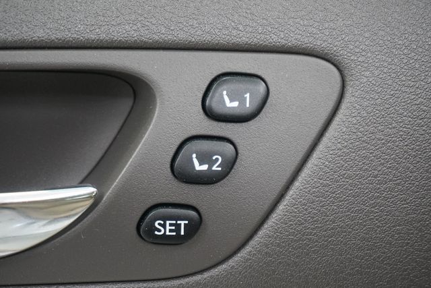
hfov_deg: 27.0
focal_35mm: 75
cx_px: 216
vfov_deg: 18.2
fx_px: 898
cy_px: 144
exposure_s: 1/80
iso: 1250
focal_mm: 50
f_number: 5.6
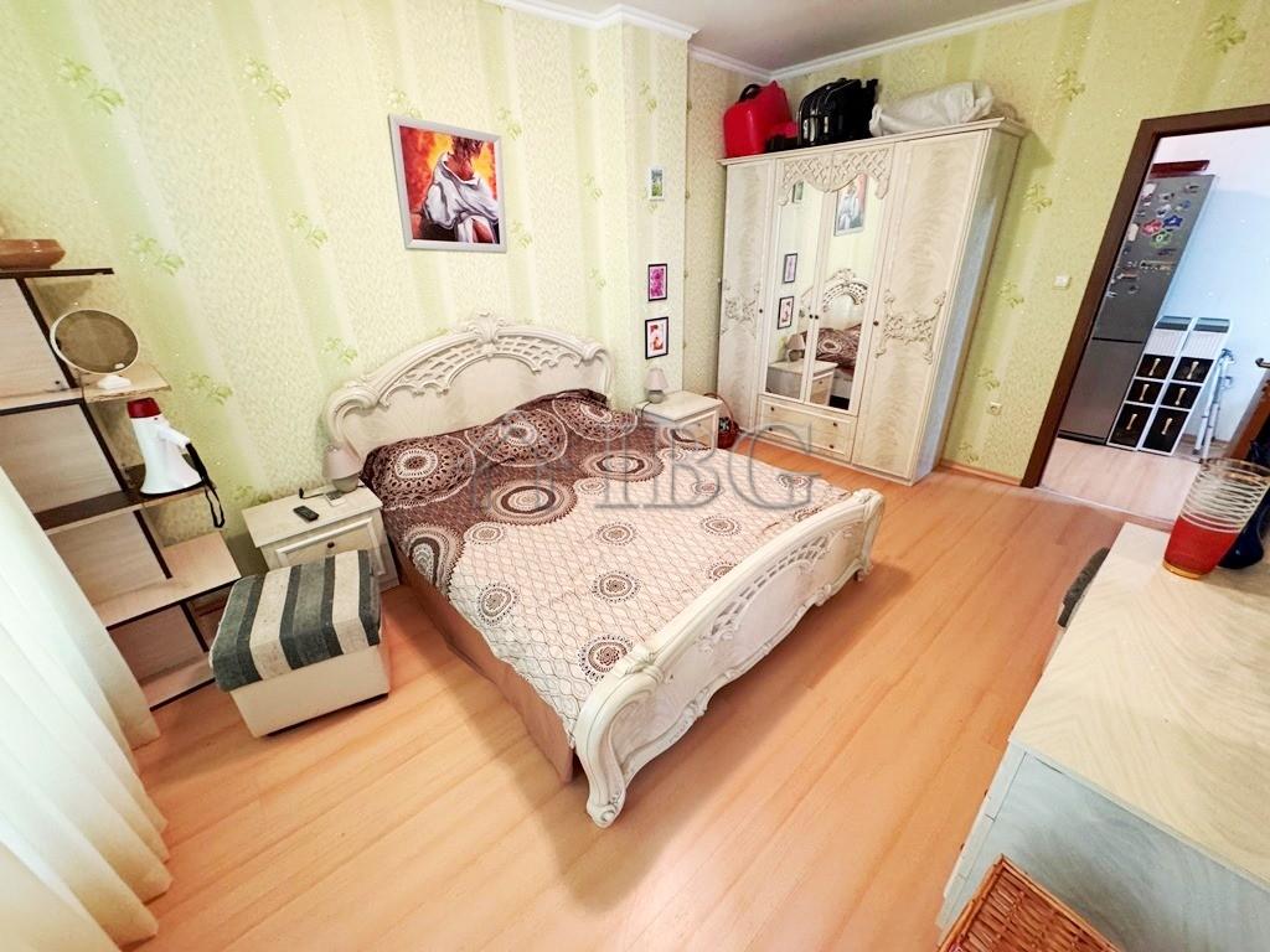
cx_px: 635
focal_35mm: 14
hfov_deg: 102.1
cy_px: 476
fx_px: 514
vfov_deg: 85.7
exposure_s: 1/50
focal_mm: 2.22
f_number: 2.2
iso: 500
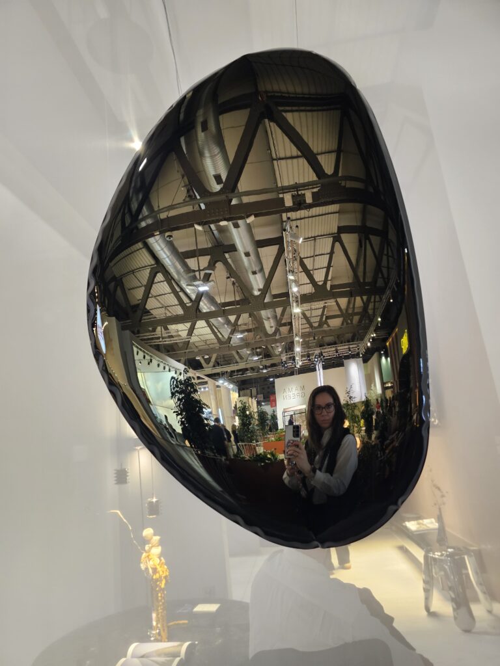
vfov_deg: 73.9
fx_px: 443
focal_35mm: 23
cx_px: 250
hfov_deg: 58.9
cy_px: 333
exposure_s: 1/100
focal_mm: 6.3
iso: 800
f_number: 1.7
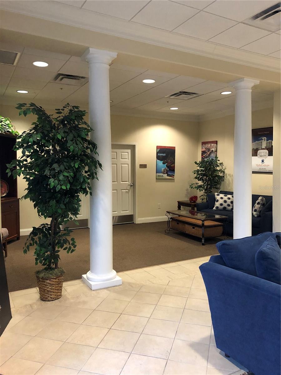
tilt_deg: -3.0
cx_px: 140
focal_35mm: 28
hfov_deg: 49.7
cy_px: 188
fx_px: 303
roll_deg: +1.2
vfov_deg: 63.4
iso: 100
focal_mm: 3.99
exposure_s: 1/15
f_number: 1.8
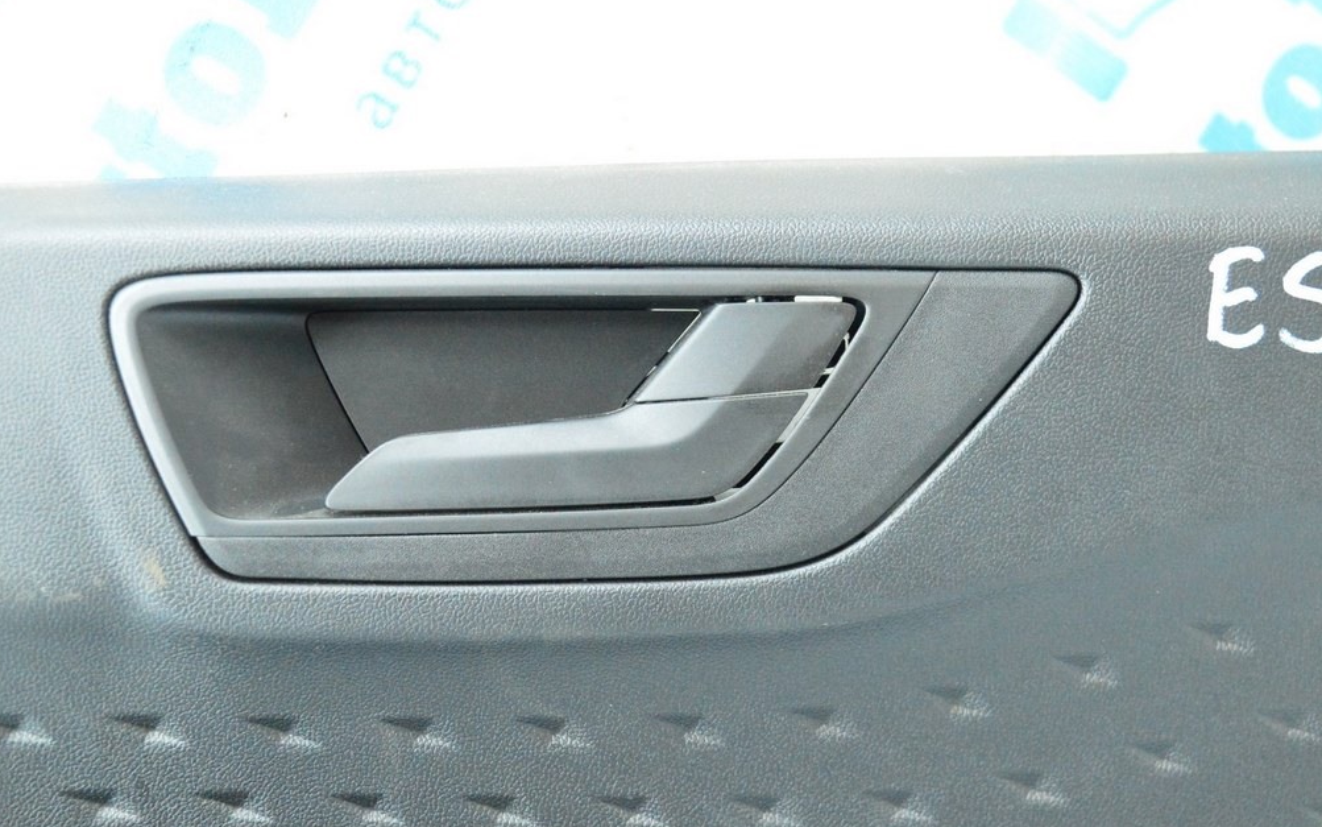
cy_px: 445
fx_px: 1910
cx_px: 650
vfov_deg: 24.4
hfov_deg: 38.2
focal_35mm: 53
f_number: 6.3
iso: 6400
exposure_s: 1/50
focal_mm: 34
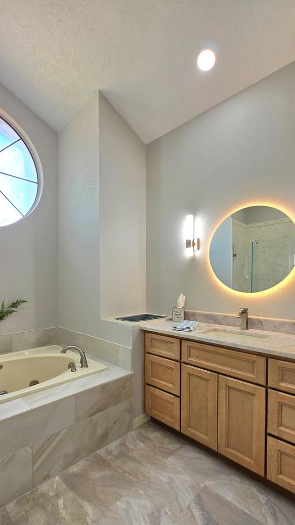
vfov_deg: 99.1
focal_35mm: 16
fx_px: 222
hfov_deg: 66.9
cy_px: 287
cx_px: 130
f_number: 1.9
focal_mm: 2.2
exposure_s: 1/120
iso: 40
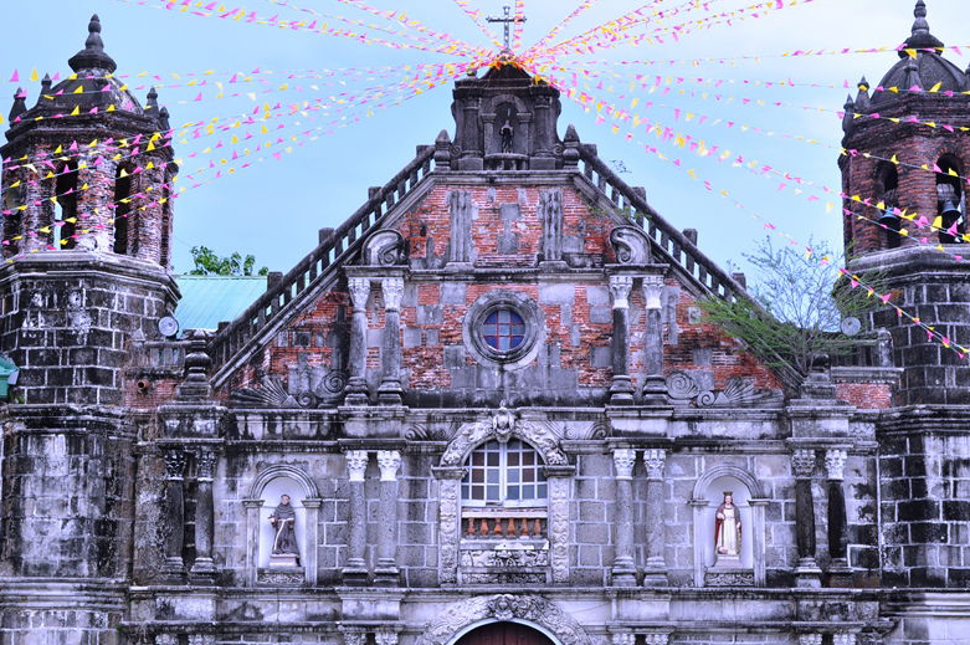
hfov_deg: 34.0
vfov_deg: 22.9
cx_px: 486
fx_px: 1588
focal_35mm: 59
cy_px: 391
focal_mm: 30
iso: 200
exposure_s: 1/100
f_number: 9
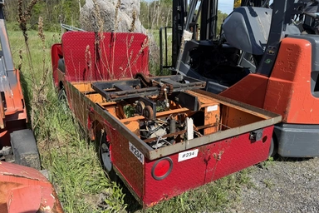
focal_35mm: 26
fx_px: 230
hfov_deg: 69.4
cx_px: 164
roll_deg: -2.3
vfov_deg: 49.5
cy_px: 112
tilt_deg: -21.8
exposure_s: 1/3021
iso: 80
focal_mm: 6.76
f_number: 1.78
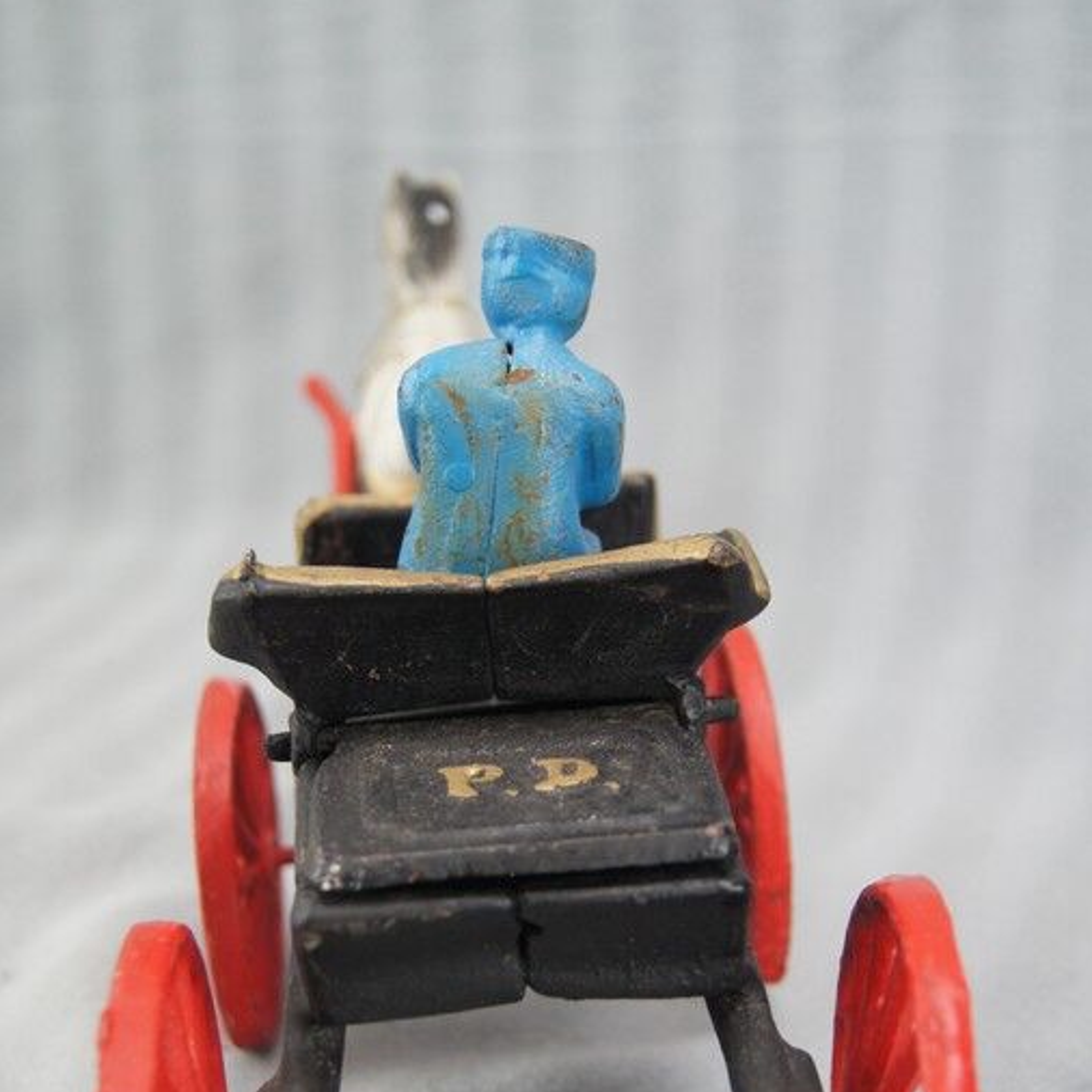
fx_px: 2070
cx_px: 548
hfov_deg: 29.6
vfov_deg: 29.2
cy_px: 803
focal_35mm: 58
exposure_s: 1/160
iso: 640
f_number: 4.5
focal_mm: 30
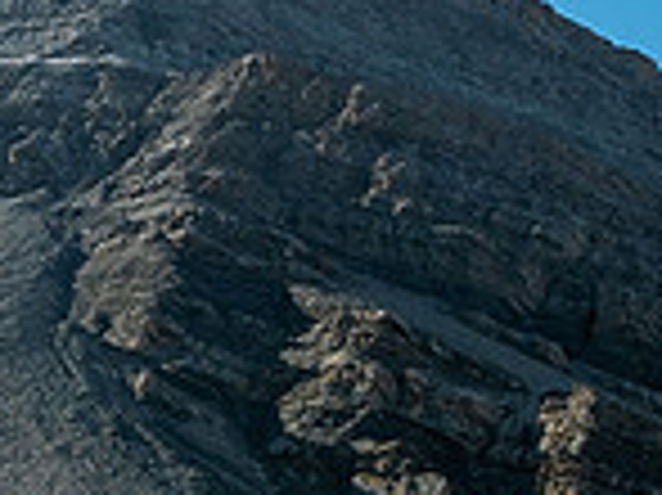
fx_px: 1815
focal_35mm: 95
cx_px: -198
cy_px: 605
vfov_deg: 15.0
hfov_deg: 19.1
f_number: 8
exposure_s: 1/160
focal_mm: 12
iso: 200
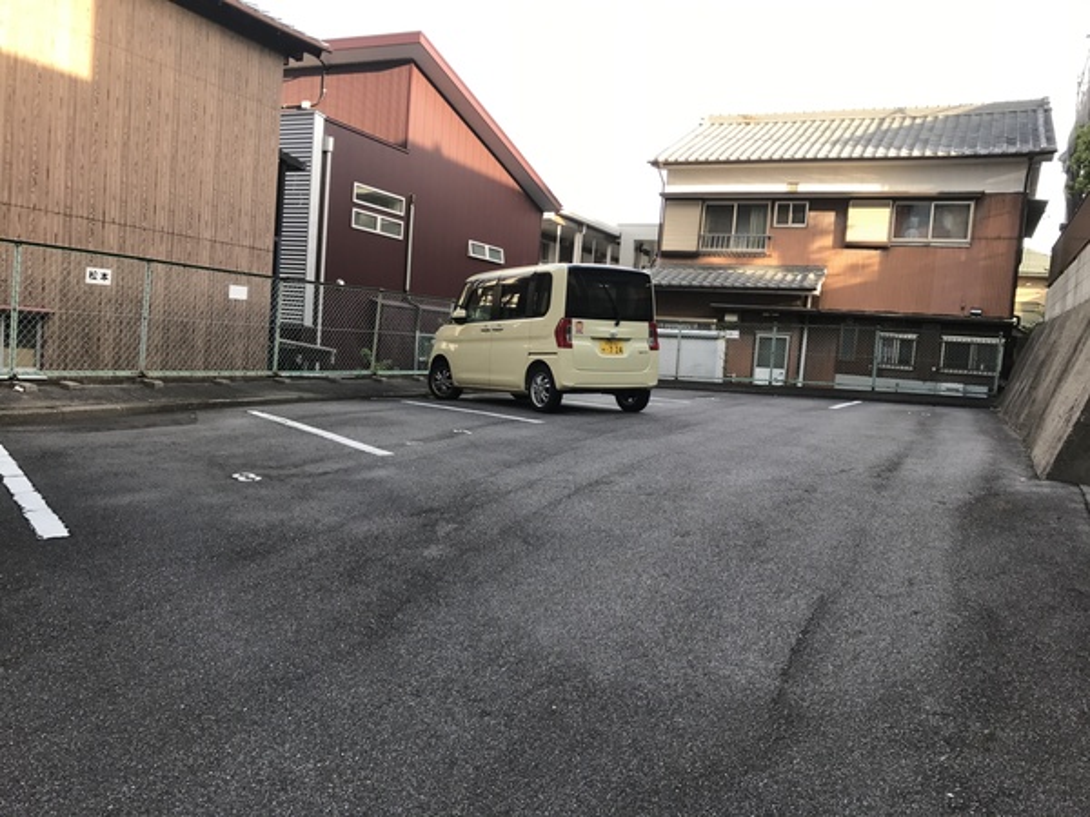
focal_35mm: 28
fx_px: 882
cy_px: 408
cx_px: 545
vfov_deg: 49.7
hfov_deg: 63.4
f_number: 1.8
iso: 20
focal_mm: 3.99
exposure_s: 1/184
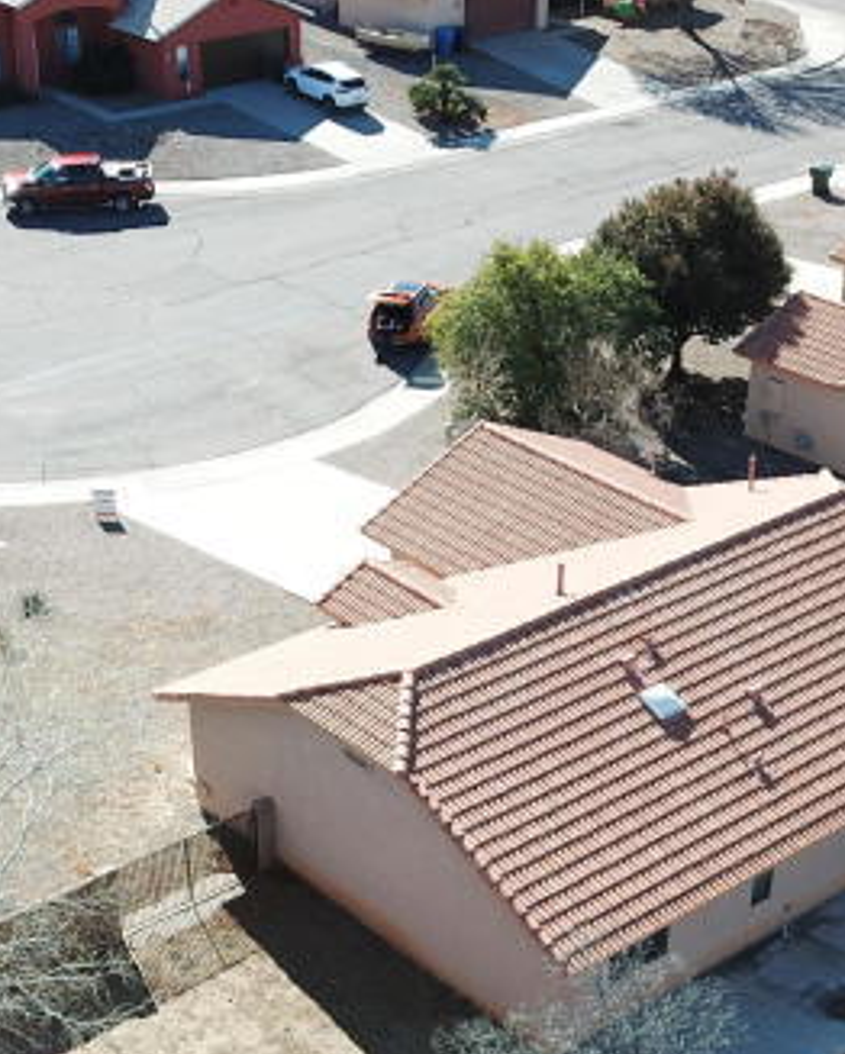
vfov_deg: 29.8
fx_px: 1936
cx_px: 490
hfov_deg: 24.6
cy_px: 835
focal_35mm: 62
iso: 100
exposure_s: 1/669
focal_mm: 4.73
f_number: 2.2
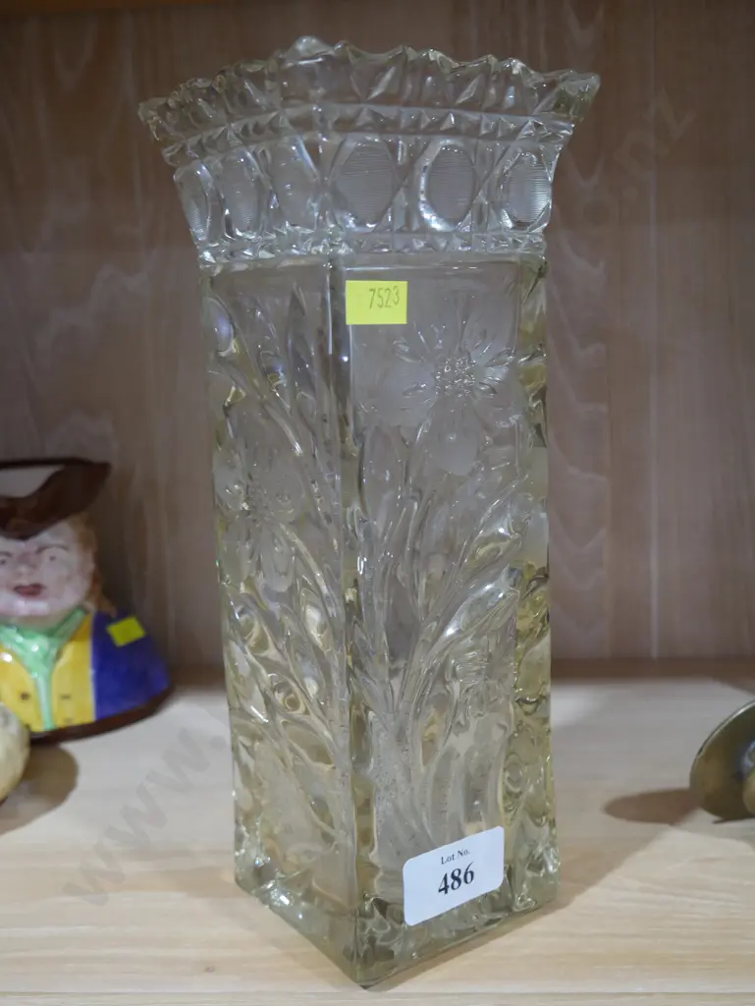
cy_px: 503
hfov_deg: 37.8
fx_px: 1104
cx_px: 378
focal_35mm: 38
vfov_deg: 49.0
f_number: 4.1
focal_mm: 19
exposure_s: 1/60
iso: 800
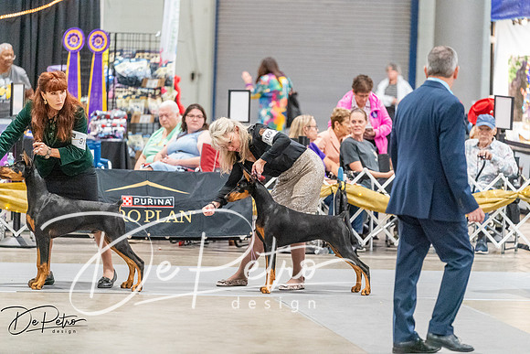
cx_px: 265
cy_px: 177
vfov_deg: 7.5
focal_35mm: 182
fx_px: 2680
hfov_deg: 11.3
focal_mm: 182
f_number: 2.8
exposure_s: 1/320
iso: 12800
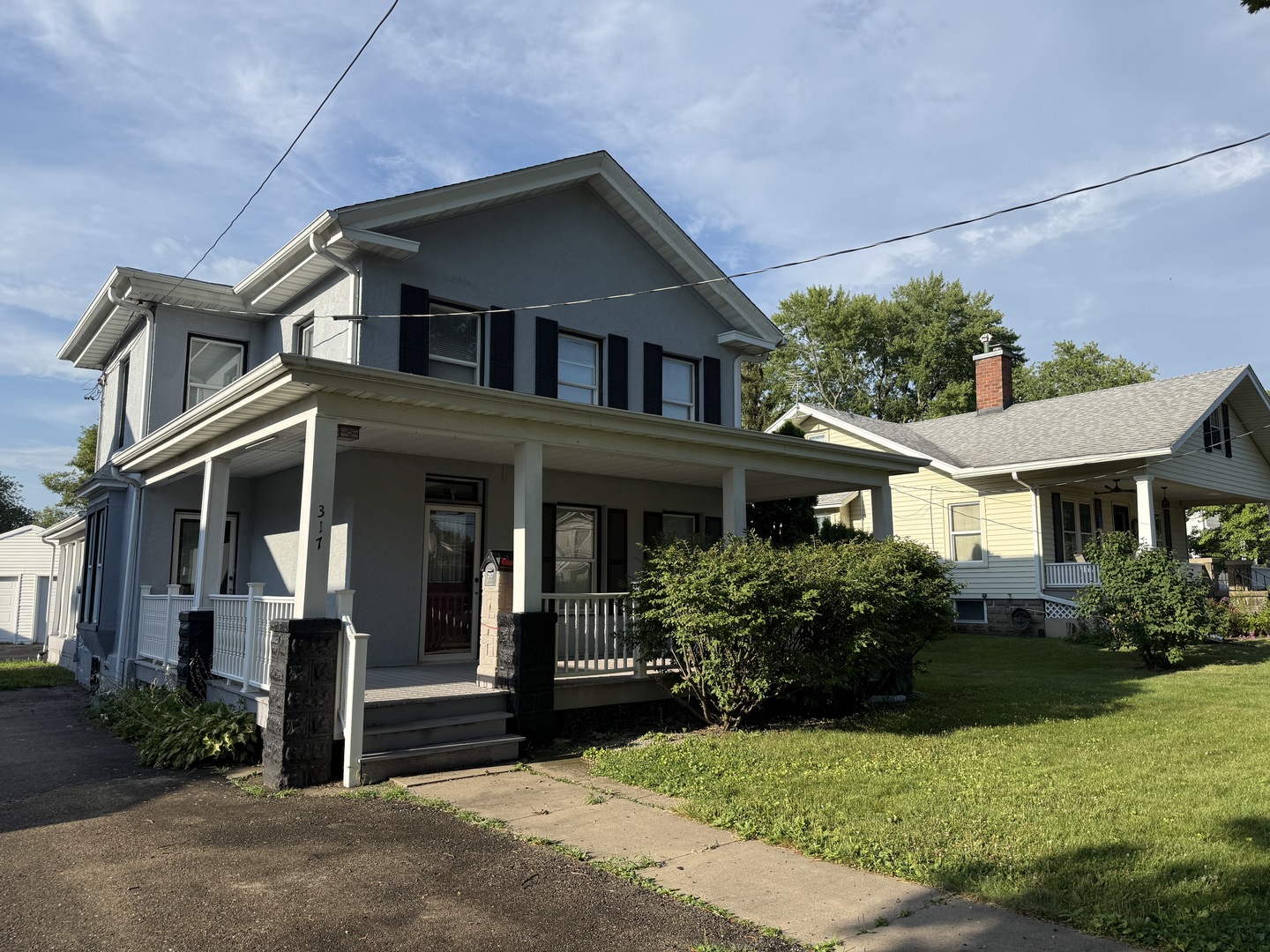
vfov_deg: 56.8
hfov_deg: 71.6
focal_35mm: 24
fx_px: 881
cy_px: 476
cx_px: 635
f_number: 1.78
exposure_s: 1/3425
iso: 80
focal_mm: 6.76
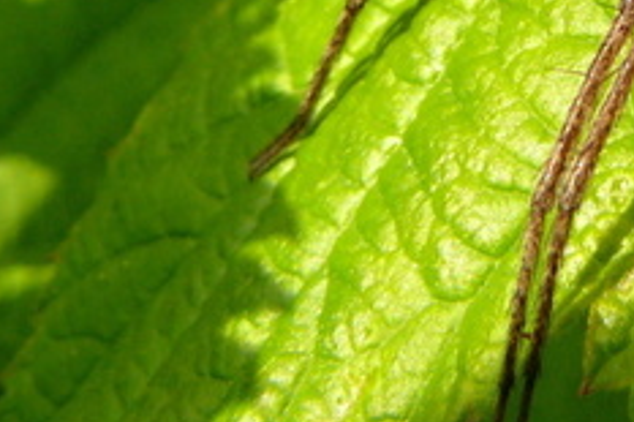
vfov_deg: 13.1
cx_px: 807
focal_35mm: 101
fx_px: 1777
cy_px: -123
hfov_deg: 18.9
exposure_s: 1/250
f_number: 5
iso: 100
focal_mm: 7.4
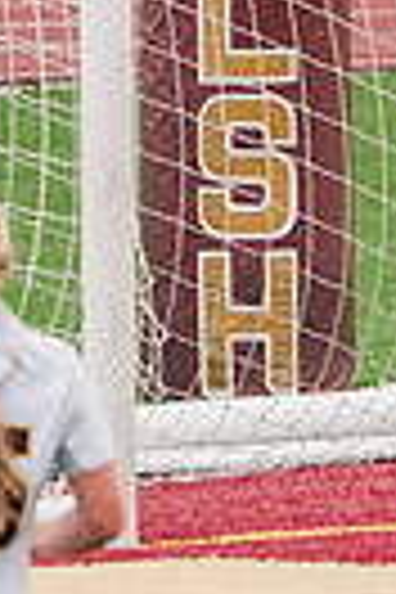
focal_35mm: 2081
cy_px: 92
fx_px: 34334
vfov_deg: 1.0
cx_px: 1133
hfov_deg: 0.7
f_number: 6.3
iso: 1000
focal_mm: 397
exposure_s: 1/1600
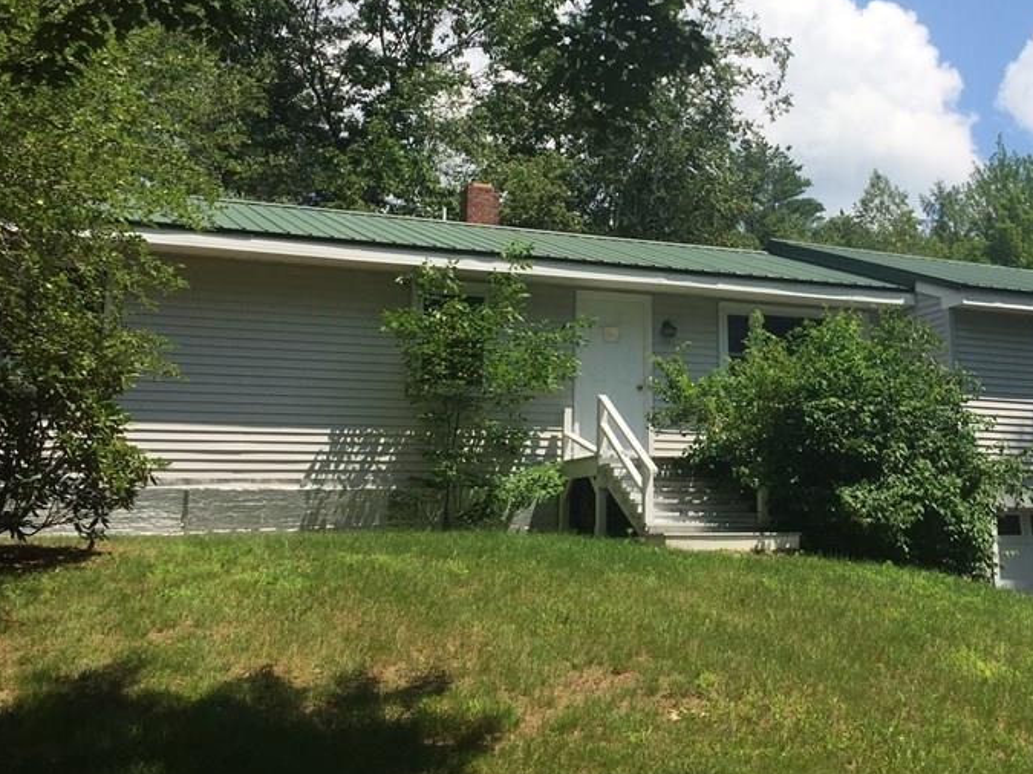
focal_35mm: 44
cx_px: 728
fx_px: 1313
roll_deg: -0.5
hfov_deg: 42.1
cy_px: 254
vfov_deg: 32.6
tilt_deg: +12.7
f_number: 2.2
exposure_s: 1/2326
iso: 32
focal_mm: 4.15
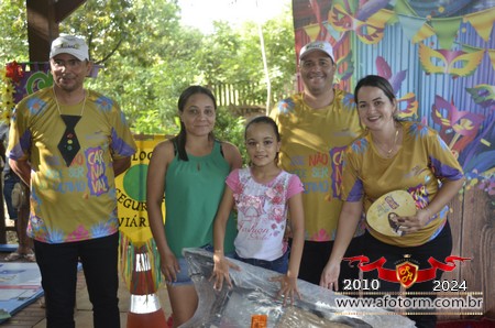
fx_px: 638
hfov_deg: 42.4
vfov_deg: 28.8
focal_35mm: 46
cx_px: 248
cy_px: 164
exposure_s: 1/200
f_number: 4.2
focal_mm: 31
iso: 500
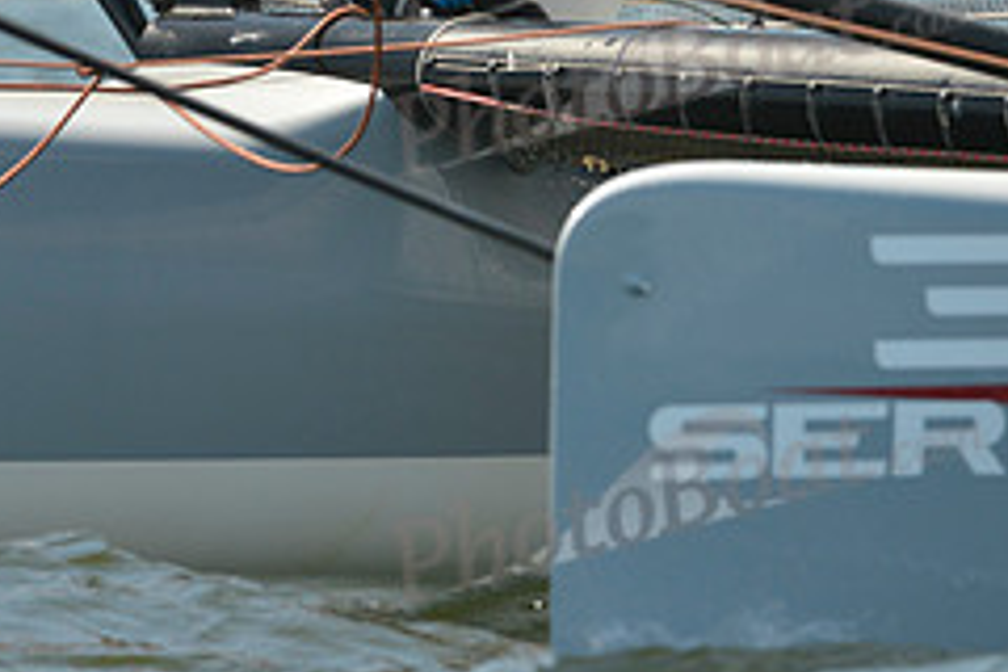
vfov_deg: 2.0
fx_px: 19598
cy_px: -90
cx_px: 176
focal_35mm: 700
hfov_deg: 2.9
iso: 280
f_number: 5.6
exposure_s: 1/1250
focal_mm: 290
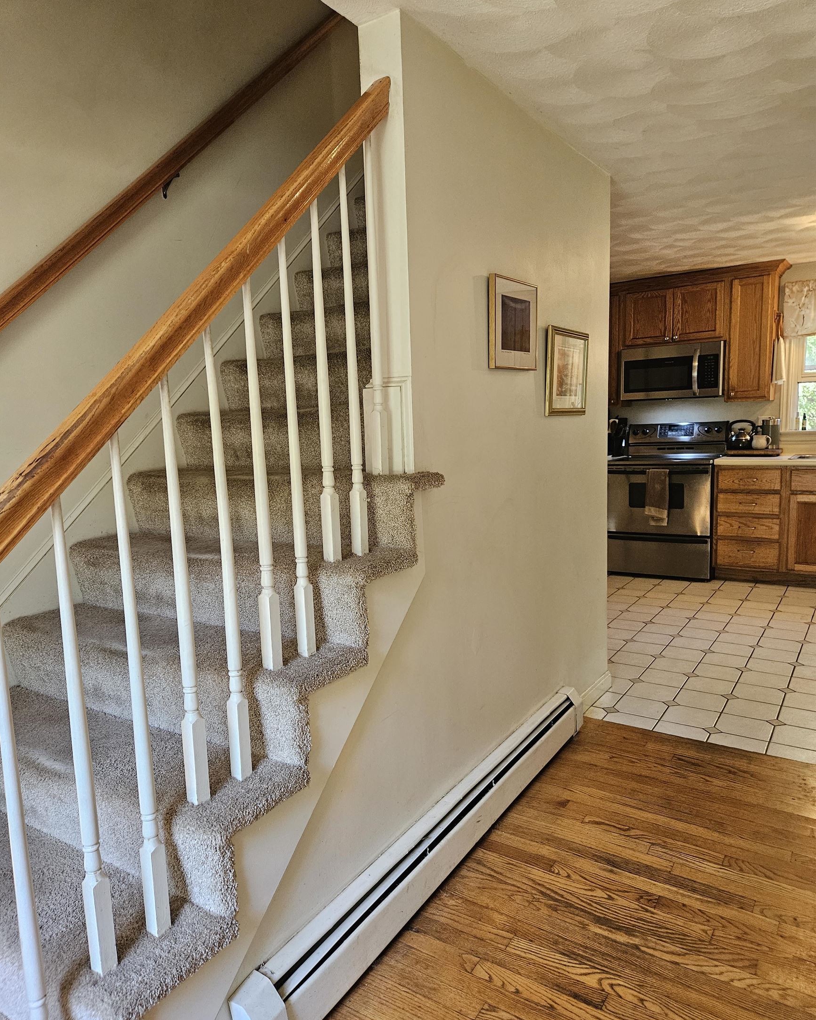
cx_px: 408
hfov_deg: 58.8
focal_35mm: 24
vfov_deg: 70.3
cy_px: 513
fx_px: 725
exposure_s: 1/170
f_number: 1.8
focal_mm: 5.4
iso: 500
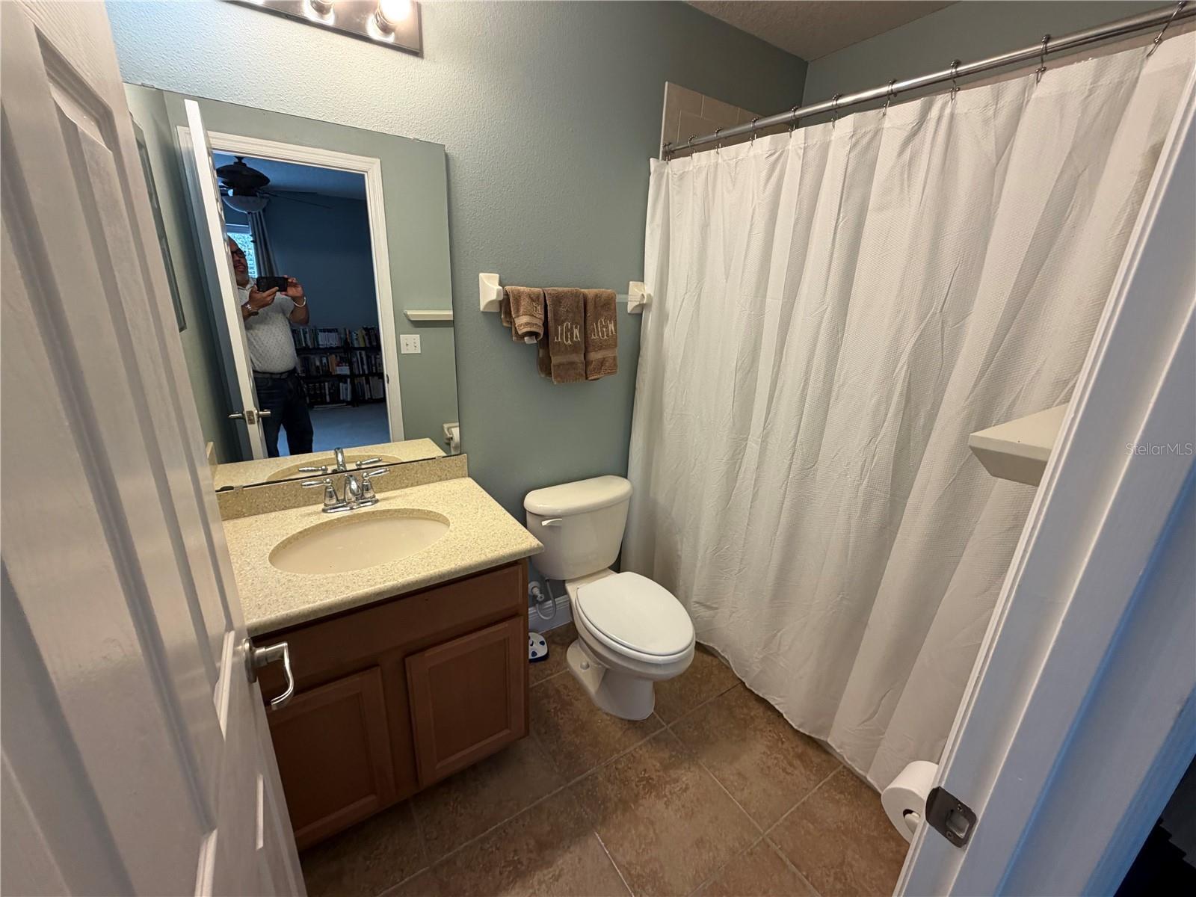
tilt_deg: -17.6
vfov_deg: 85.7
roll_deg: -2.5
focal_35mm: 14
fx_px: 484
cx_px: 598
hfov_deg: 102.1
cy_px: 448
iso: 160
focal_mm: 2.22
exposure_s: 1/120
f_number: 2.2
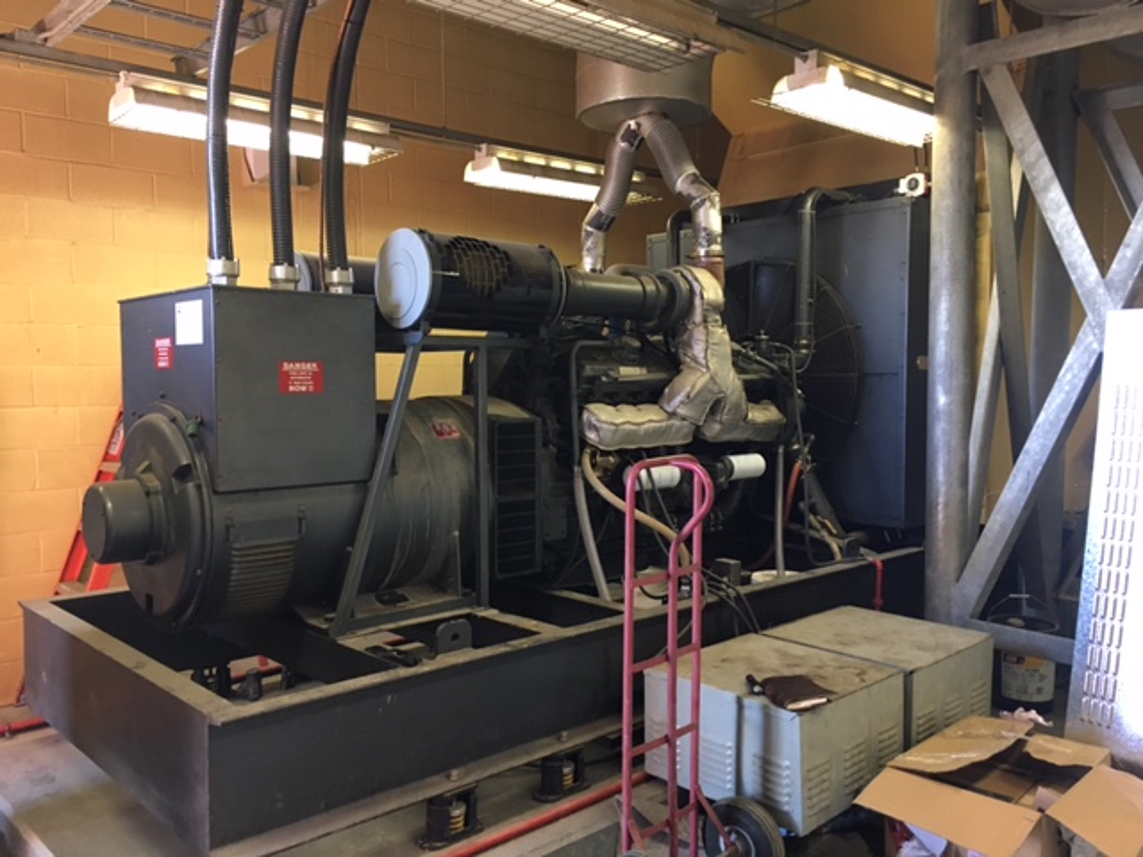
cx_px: 572
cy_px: 428
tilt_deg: -5.0
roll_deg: +0.9
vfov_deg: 48.2
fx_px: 958
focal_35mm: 29
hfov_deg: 61.7
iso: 125
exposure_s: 1/30
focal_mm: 4.15
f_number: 2.2
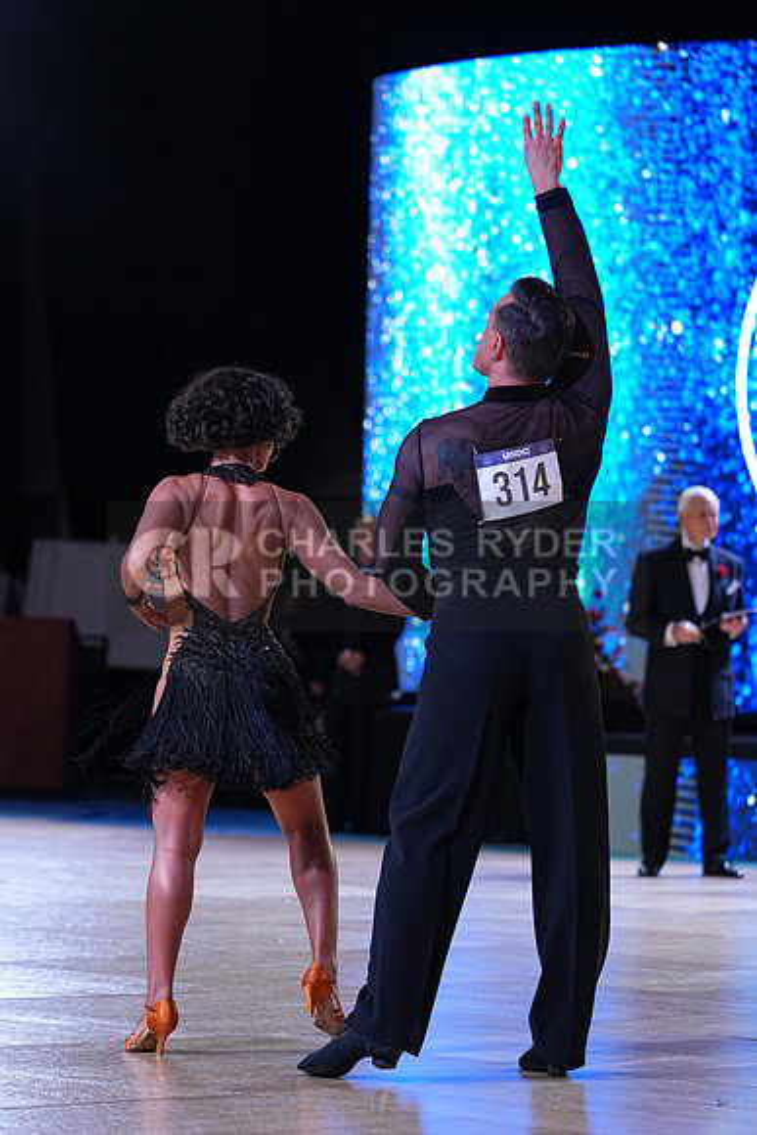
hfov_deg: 9.2
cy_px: 568
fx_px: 4697
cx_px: 378
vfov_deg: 13.8
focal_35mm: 149
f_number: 4
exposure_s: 1/500
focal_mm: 149
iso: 1600
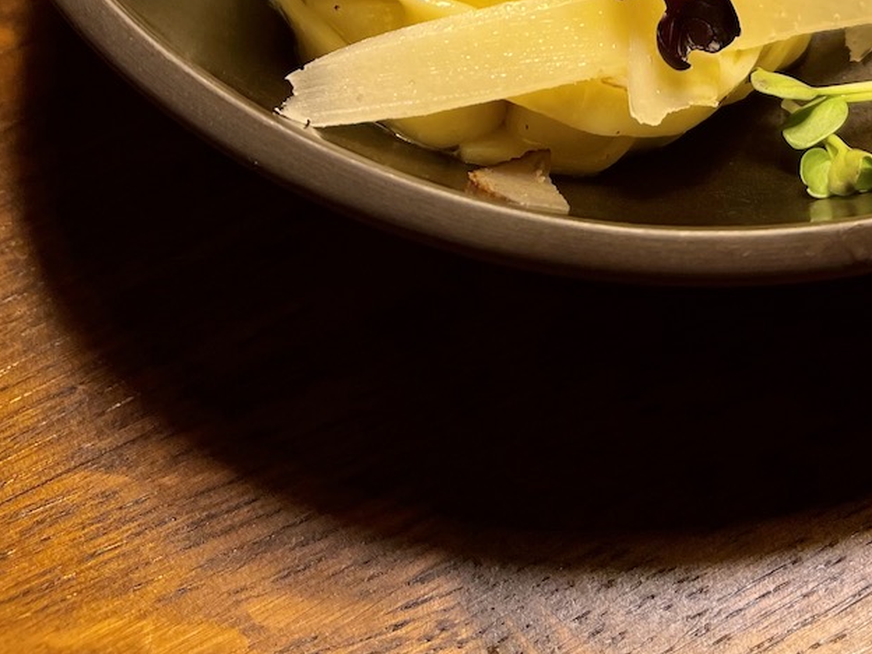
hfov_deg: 31.9
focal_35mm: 59
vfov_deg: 21.1
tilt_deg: -44.8
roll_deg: +0.9
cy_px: -322
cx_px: 690
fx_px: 1486
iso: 32
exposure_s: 1/100
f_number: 1.6
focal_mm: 5.1
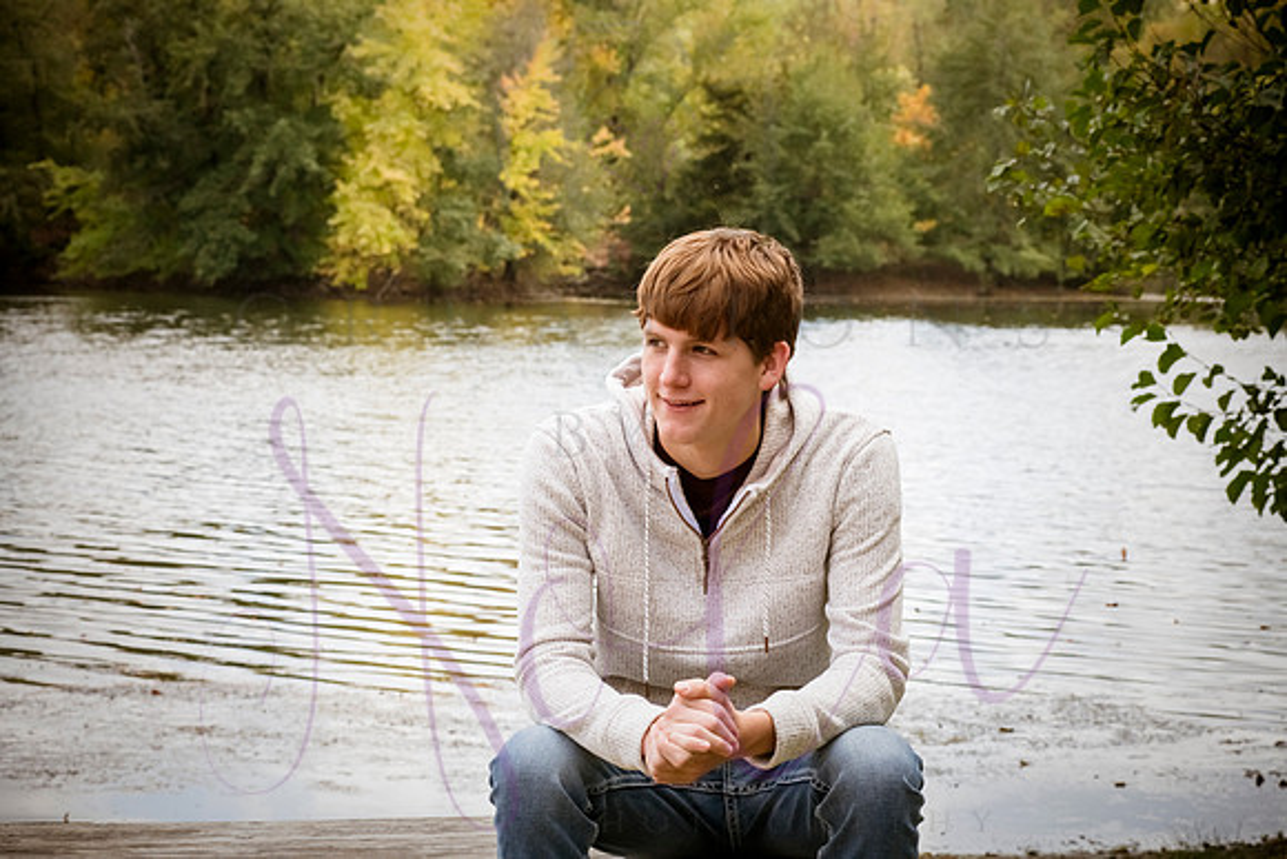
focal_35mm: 92
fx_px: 3290
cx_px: 644
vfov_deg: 14.9
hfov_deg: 22.1
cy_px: 430
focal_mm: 92
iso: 800
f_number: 13
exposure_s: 1/640
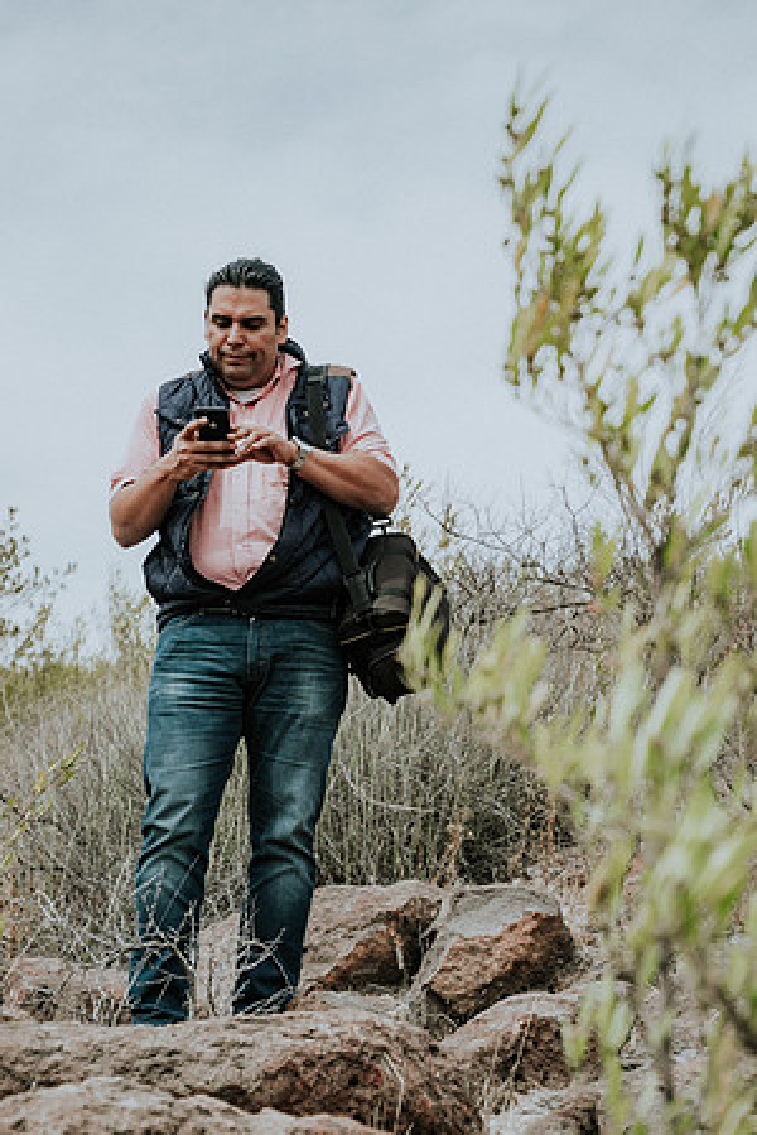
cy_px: 568
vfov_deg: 26.0
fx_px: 2460
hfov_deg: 17.5
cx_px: 378
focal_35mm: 78
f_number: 5
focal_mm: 52
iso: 250
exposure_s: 1/2500
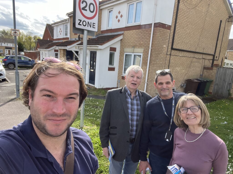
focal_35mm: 23
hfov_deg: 73.9
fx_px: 155
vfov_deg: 58.9
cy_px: 87
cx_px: 116
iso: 32
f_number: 2.2
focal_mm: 2.71
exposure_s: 1/313
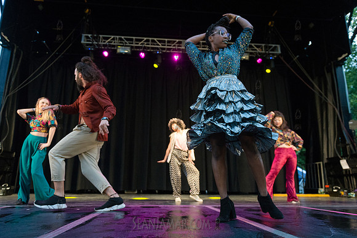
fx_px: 257
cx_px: 178
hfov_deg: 69.6
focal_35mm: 26
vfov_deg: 49.7
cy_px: 119
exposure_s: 1/1250
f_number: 2.8
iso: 3200
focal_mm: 24
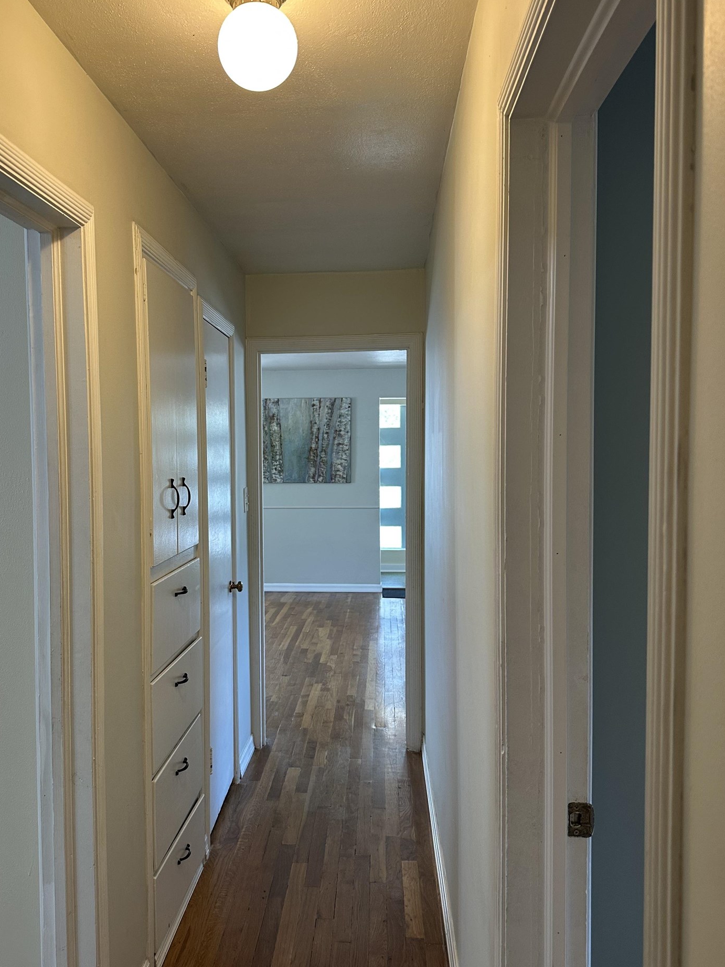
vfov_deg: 60.0
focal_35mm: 30
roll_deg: +0.1
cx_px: 317
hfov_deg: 46.7
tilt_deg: -2.5
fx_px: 838
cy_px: 481
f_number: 1.78
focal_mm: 6.86
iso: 160
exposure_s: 1/60
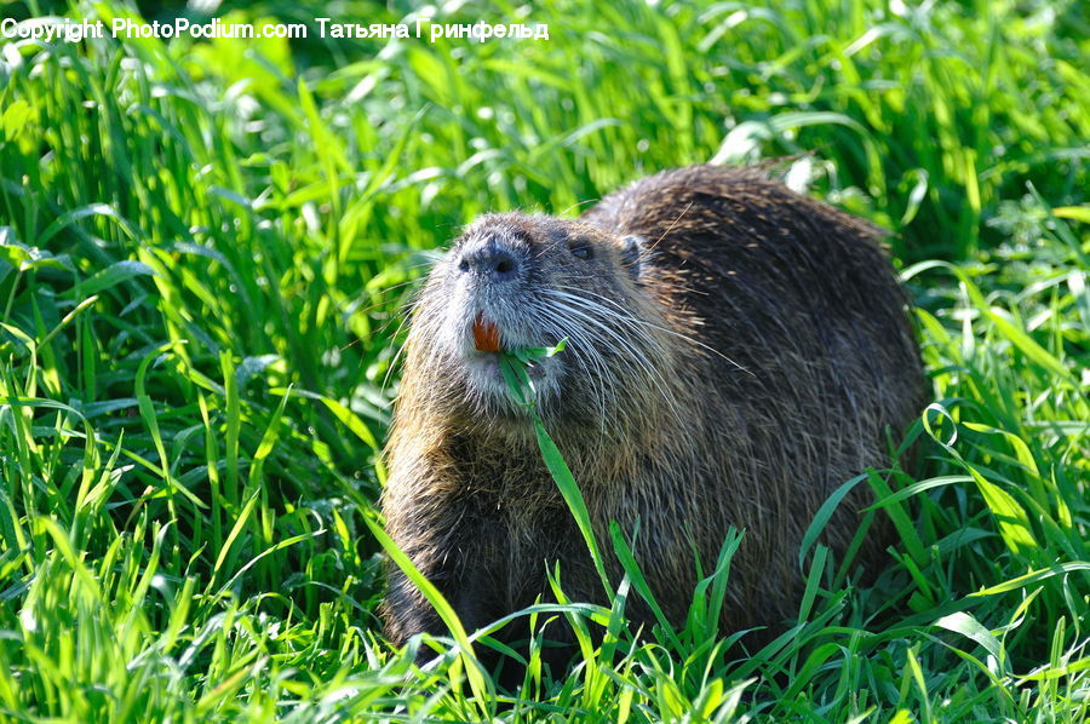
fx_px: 5671
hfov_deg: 11.0
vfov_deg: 7.3
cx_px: 545
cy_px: 362
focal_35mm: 188
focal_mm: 125
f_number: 4.8
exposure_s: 1/1000
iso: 640
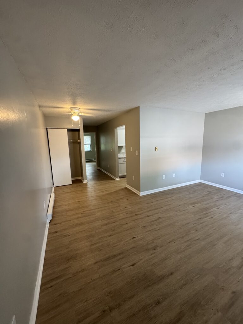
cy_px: 162
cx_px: 122
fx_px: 131
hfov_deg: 85.7
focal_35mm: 14
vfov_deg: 102.1
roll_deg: +1.6
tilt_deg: -8.8
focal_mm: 2.22
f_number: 2.2
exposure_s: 1/60
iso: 320
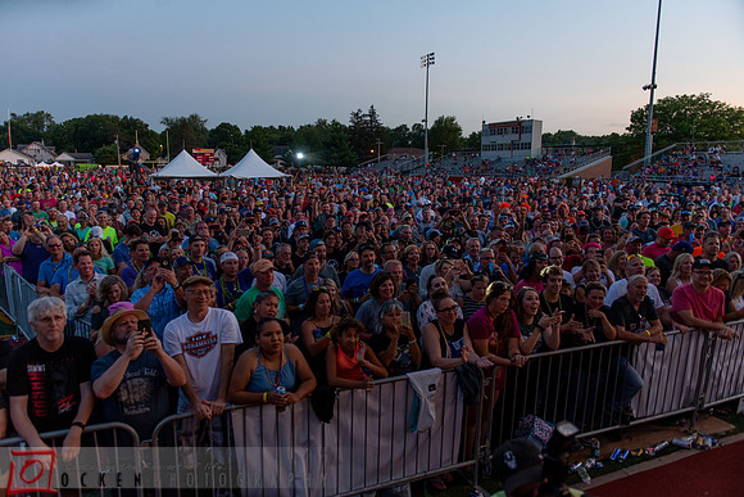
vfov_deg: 49.6
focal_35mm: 26
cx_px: 372
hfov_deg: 69.4
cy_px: 248
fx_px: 537
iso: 1600
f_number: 2.8
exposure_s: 1/80
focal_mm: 26
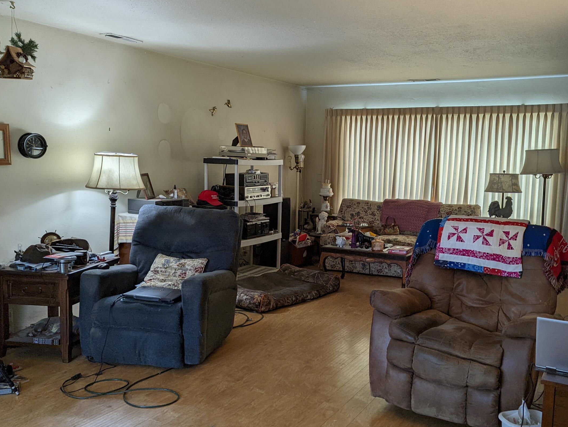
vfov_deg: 41.9
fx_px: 559
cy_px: 218
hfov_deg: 53.6
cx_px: 332
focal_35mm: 34
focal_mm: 6.81
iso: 52
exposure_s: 1/30
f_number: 1.85
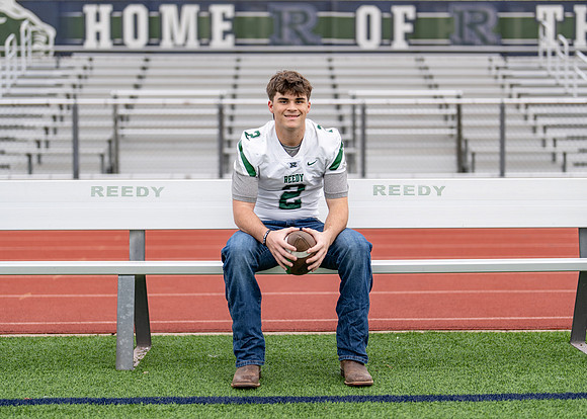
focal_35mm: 66
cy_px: 200
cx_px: 307
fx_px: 1094
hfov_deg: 30.0
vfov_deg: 21.7
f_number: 1.2
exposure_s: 1/400
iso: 100
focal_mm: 50
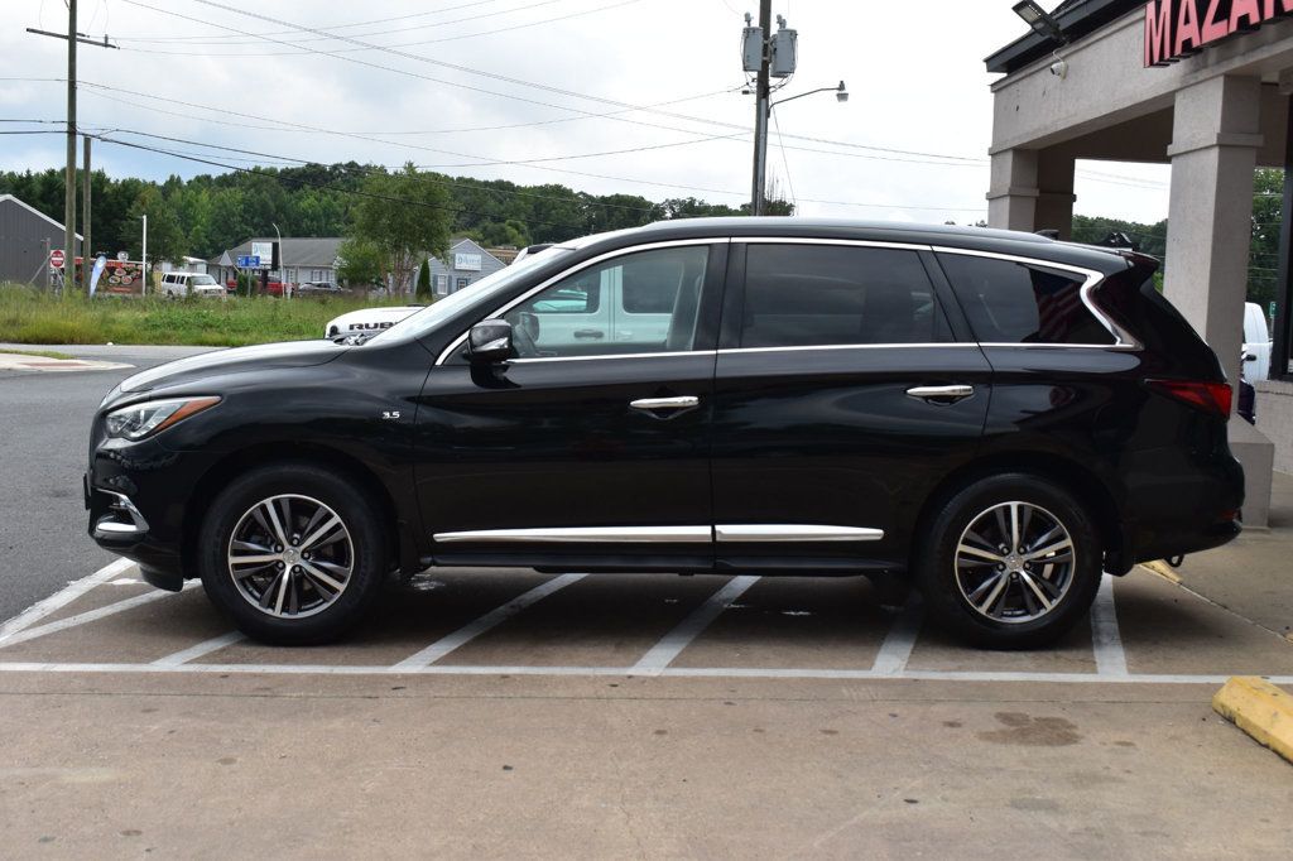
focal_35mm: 44
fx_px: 1562
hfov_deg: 45.0
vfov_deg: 30.8
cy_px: 430
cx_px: 646
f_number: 10
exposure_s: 1/250
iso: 400
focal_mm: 29
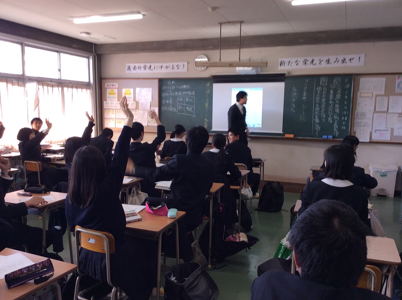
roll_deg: -0.6
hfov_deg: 56.9
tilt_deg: -5.1
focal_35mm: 32
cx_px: 201
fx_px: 371
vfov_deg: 44.0
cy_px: 150
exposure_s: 1/40
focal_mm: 3.3
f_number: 2.4
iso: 32
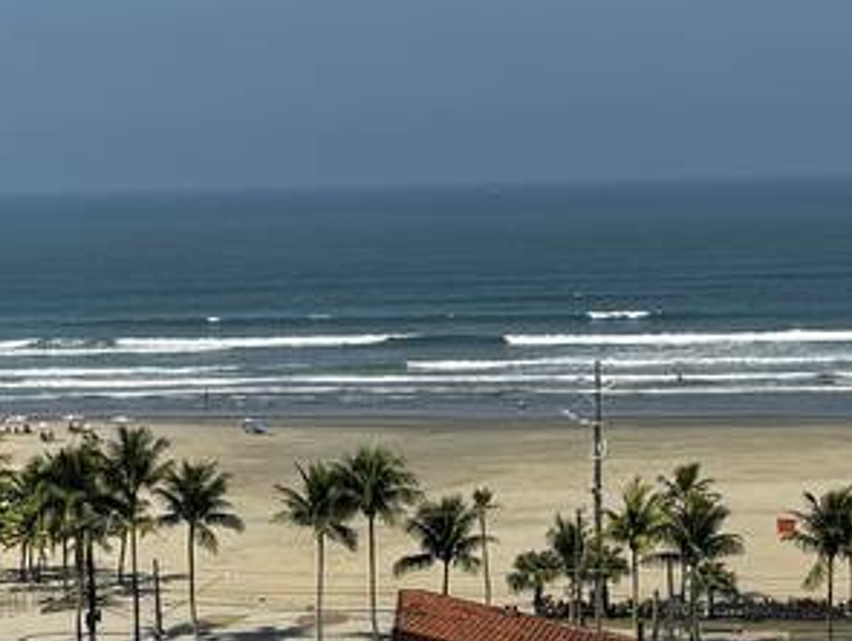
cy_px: 329
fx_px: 2883
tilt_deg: -4.2
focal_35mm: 117
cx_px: 407
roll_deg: +1.1
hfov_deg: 16.8
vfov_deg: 12.7
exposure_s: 1/6410
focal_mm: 6.76
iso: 80
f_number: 1.78
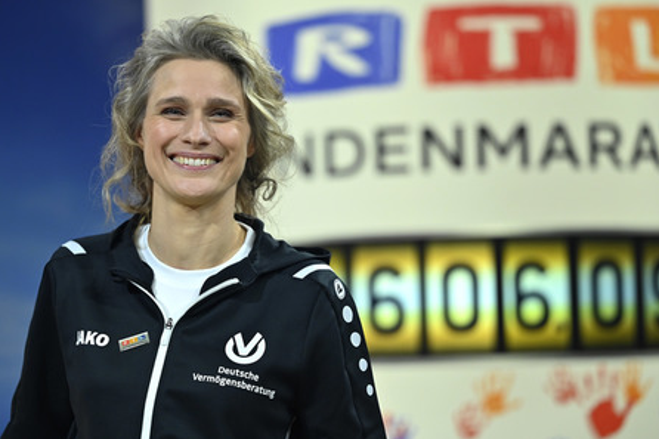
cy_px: 220
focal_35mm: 100
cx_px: 332
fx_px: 1830
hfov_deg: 20.4
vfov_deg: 13.7
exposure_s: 1/640
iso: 2000
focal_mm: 99
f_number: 2.8
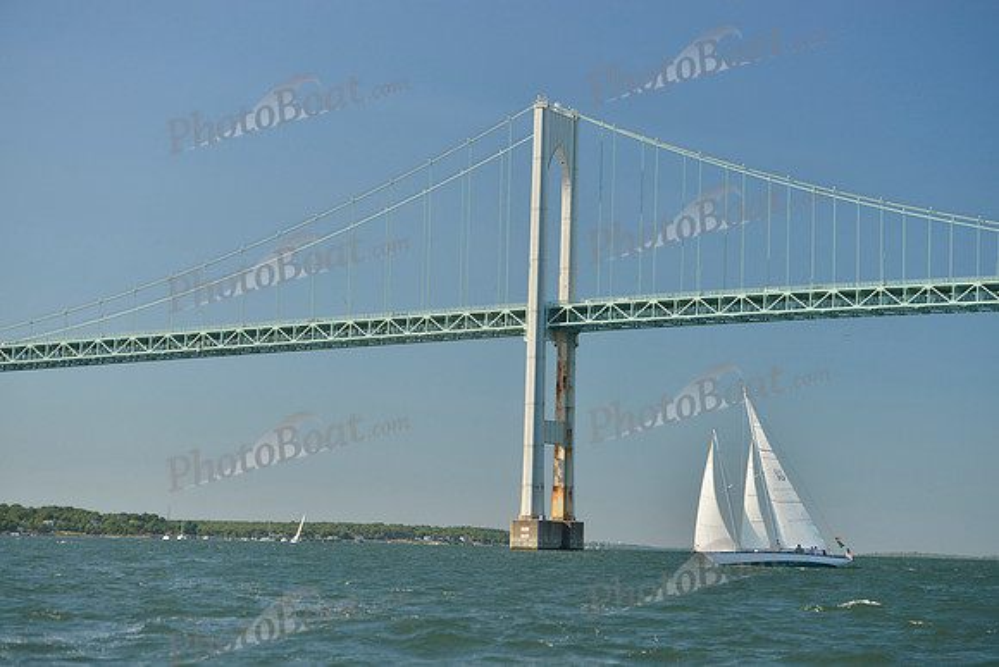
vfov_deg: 15.2
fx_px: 2498
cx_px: 500
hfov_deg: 22.6
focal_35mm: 90
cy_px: 334
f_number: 4.5
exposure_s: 1/1250
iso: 400
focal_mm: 90
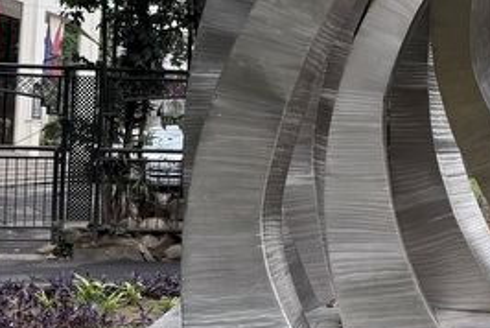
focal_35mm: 75
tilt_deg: +5.7
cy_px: 79
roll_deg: -0.6
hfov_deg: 25.3
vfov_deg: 18.1
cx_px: 516
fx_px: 1022
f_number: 1.78
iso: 100
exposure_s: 1/780
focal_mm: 6.76
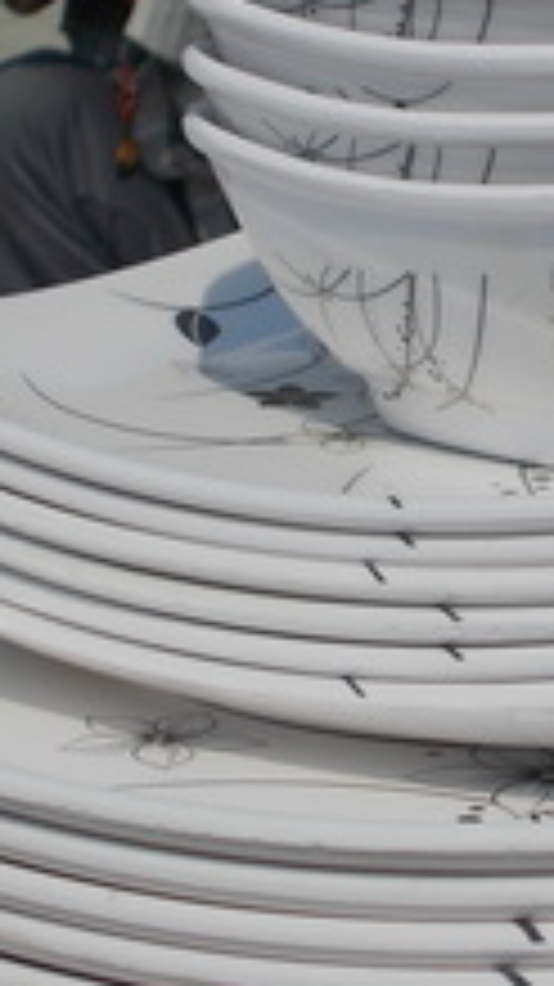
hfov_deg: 6.4
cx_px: 617
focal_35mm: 189
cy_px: 452
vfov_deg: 11.4
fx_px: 4942
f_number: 14.5
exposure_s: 1/200
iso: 80
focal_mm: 13.5
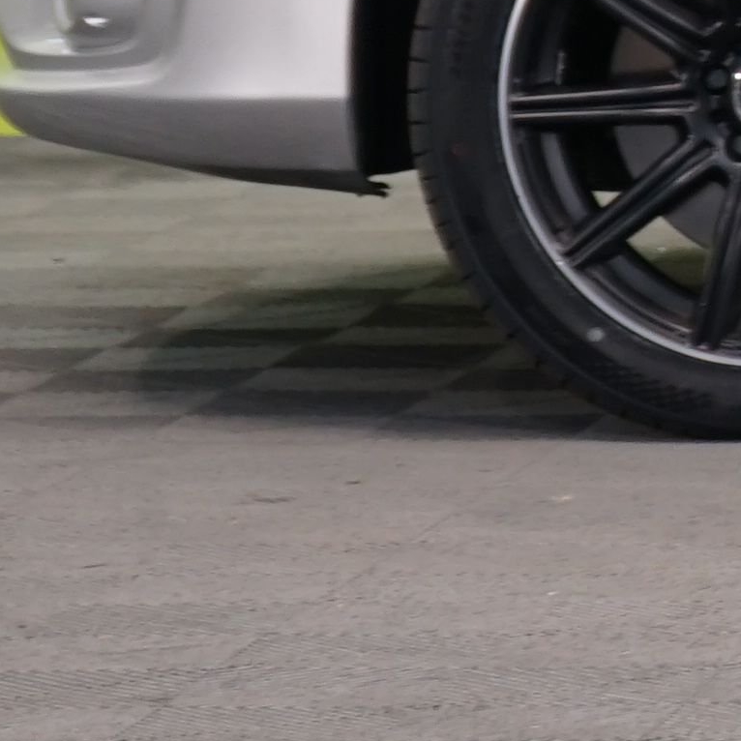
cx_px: 2592
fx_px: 10801
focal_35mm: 446
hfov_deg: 3.8
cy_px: -572
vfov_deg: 3.9
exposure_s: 1/25
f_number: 5.6
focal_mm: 67
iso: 400
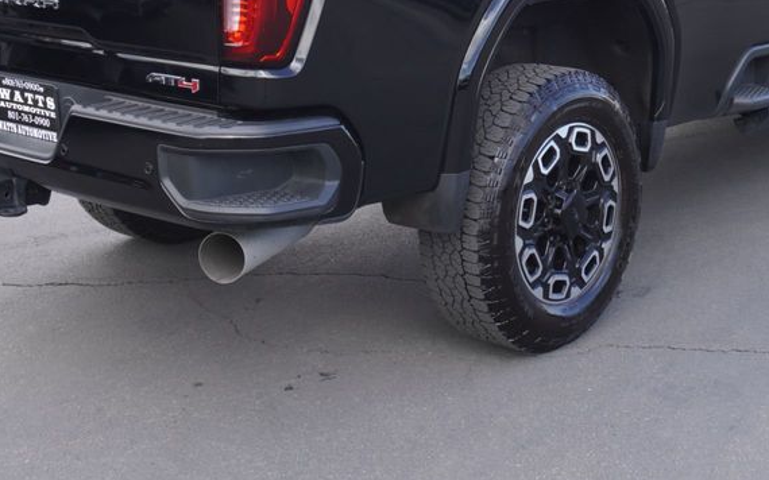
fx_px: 1383
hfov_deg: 31.0
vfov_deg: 19.3
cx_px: 448
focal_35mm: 66
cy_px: 47
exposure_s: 1/80
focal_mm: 24
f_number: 6.3
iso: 100
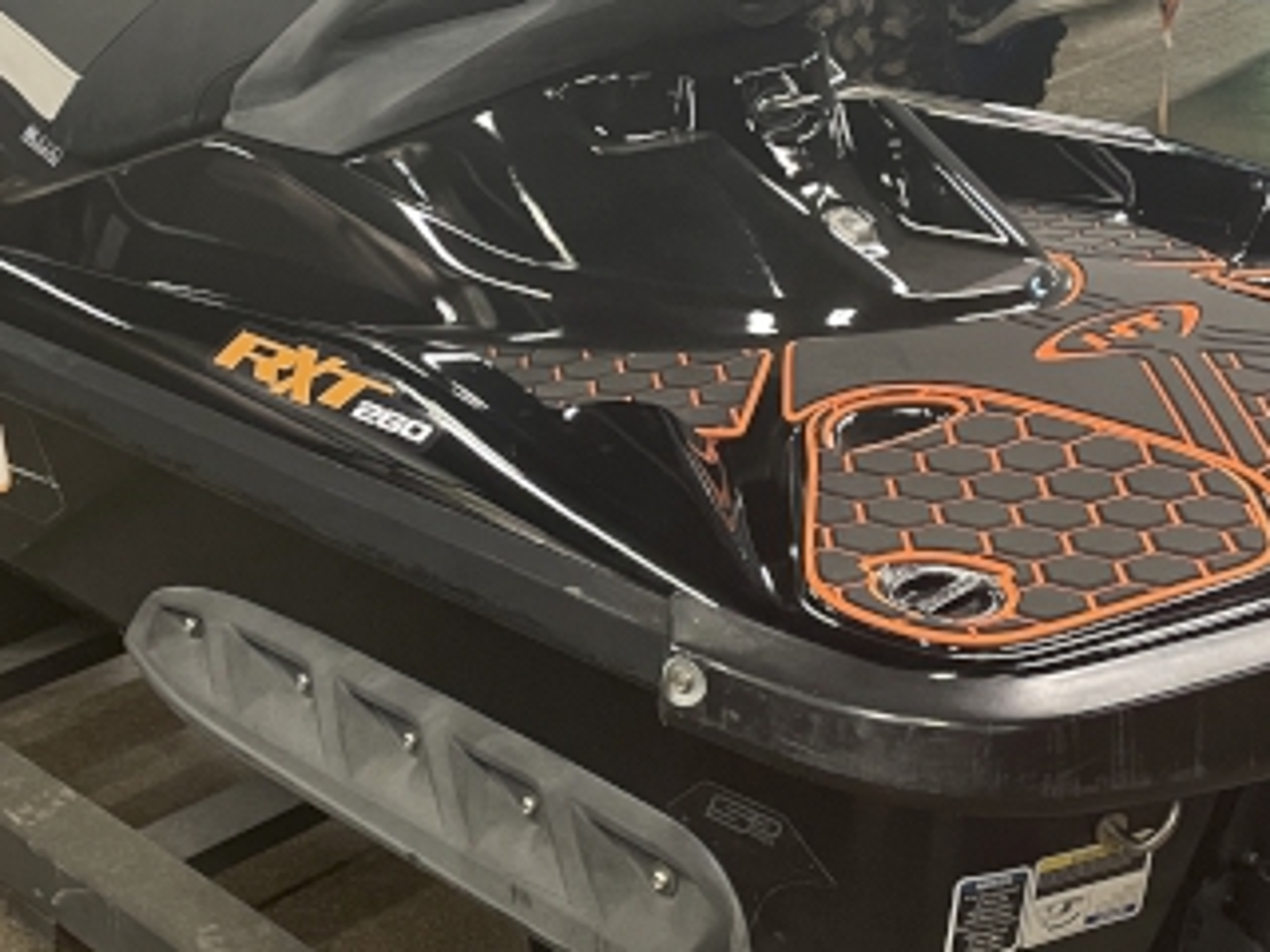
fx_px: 2385
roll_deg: +2.7
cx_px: 500
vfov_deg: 22.5
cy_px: 301
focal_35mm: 65
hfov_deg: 29.7
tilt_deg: -17.6
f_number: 1.6
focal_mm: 4.2
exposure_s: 1/60
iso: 250
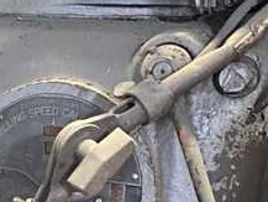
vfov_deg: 15.1
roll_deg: -0.4
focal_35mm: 96
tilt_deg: -17.3
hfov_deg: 18.6
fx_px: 744
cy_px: 218
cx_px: -106
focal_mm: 4.25
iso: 640
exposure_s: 1/8
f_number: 1.8
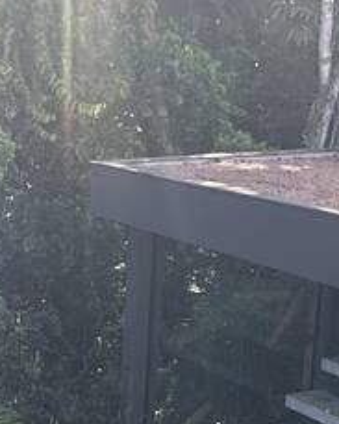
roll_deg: -0.2
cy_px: 333
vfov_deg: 22.0
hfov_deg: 17.0
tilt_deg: -15.3
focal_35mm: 86
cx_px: -72
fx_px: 1079
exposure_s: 1/214
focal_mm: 2.22
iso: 40
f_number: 2.2
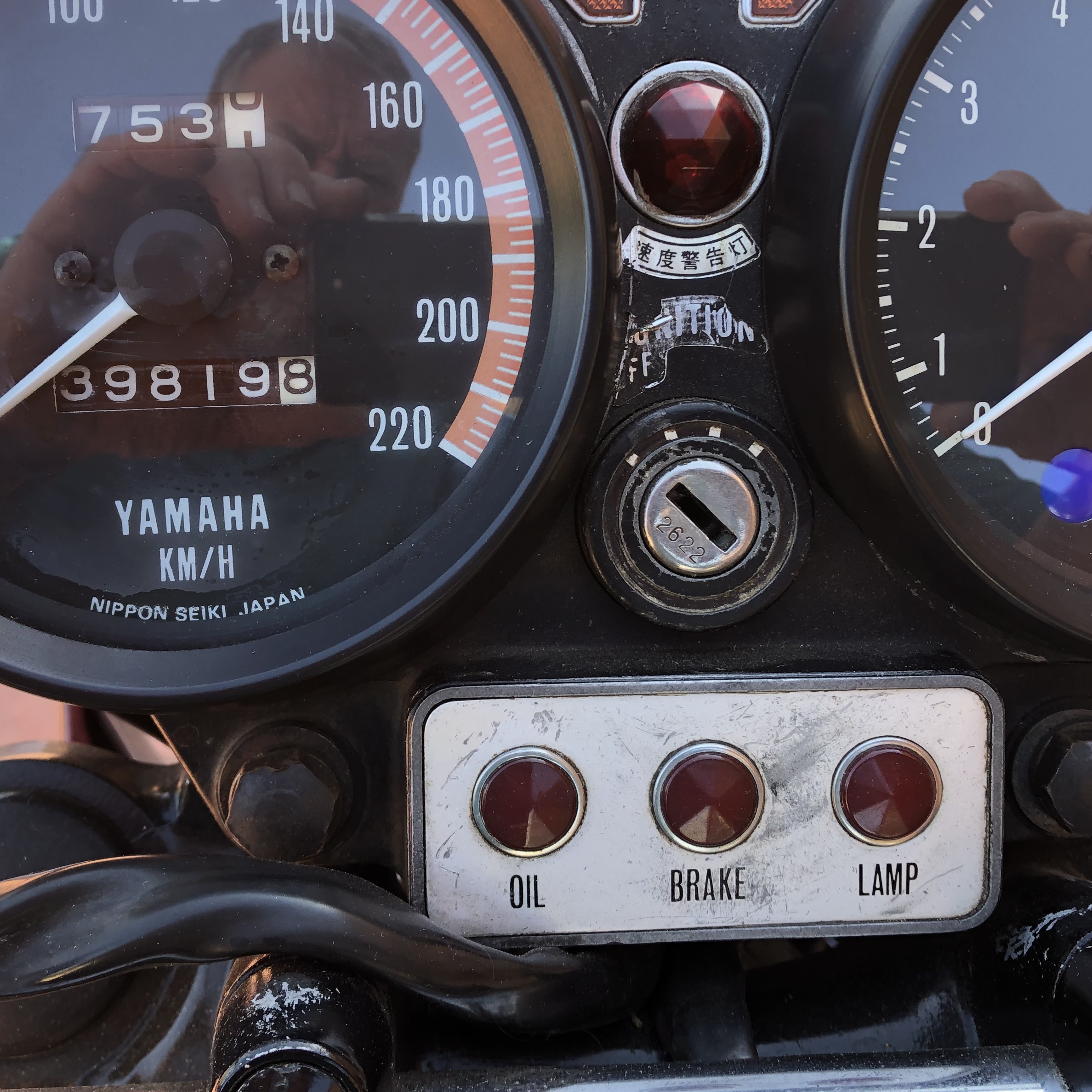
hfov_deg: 40.0
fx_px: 1499
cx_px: 506
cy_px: 443
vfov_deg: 39.9
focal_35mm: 42
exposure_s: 1/120
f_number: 1.8
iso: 40
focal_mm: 3.99
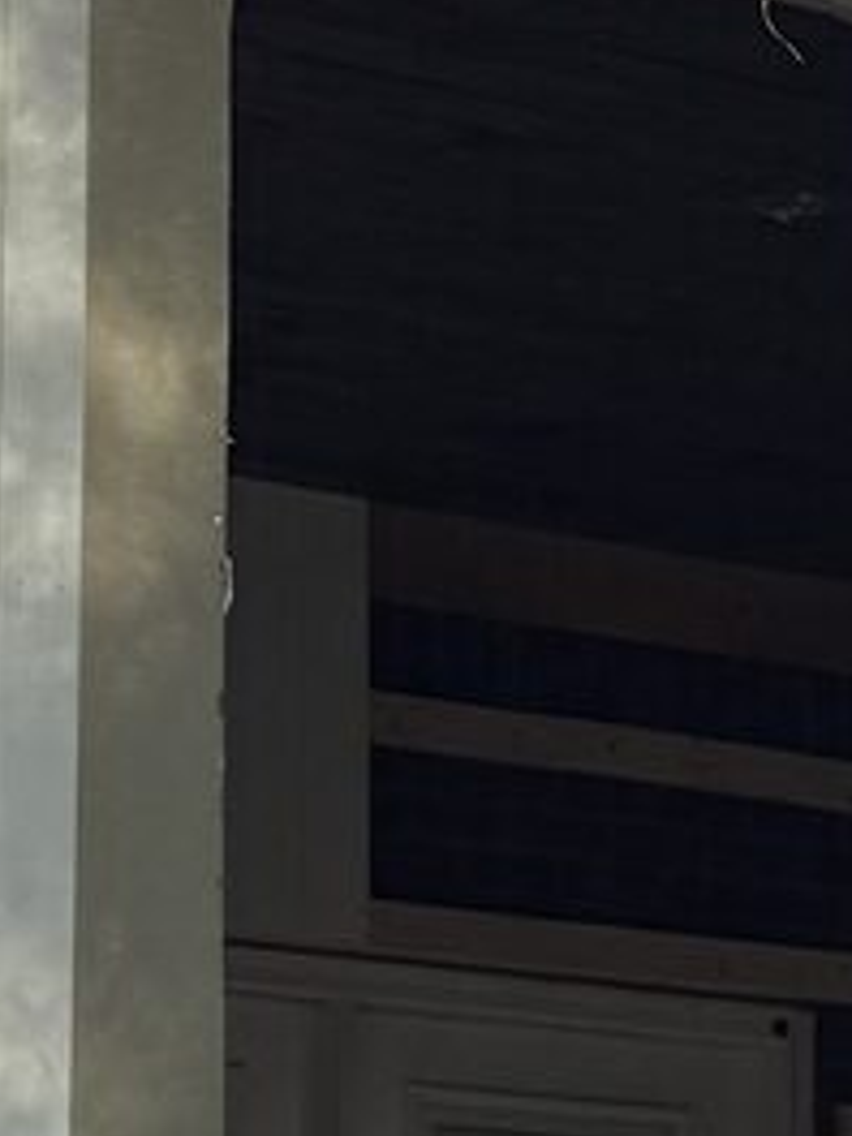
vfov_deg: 10.9
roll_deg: +0.4
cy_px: 482
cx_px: 1020
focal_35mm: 182
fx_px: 5973
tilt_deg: +15.0
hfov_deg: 8.1
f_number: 1.78
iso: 80
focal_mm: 6.76
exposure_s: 1/1385
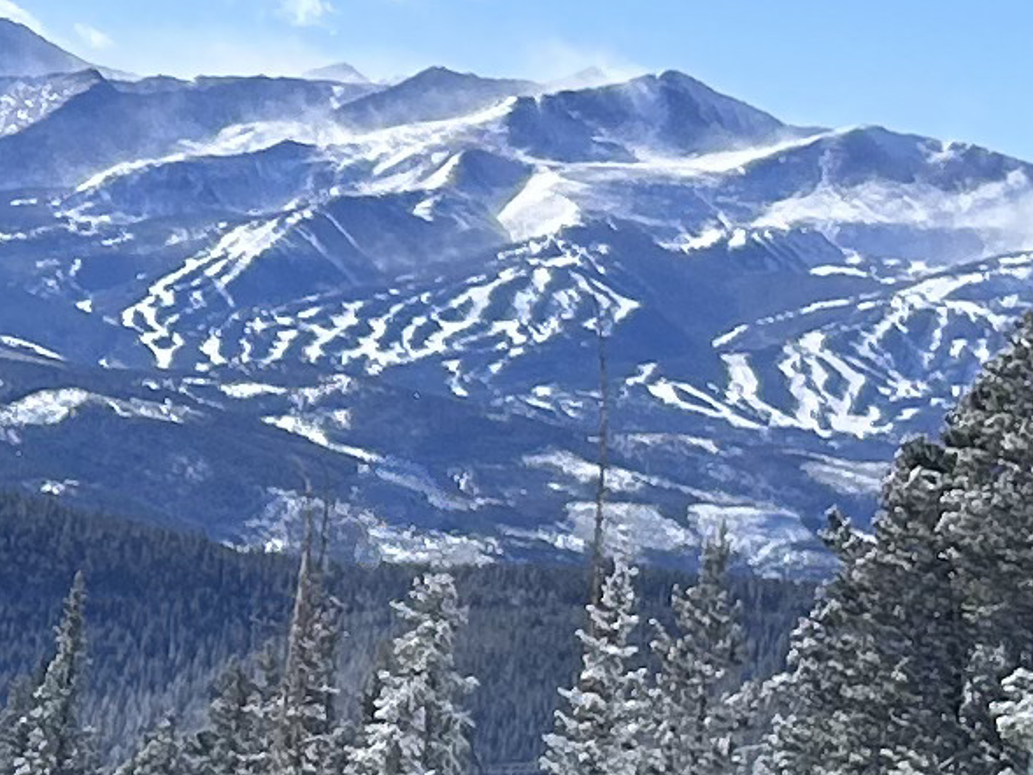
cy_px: 556
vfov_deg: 8.3
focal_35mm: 178
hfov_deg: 10.6
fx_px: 5313
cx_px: -695
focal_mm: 5.7
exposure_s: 1/9434
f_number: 1.5
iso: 50
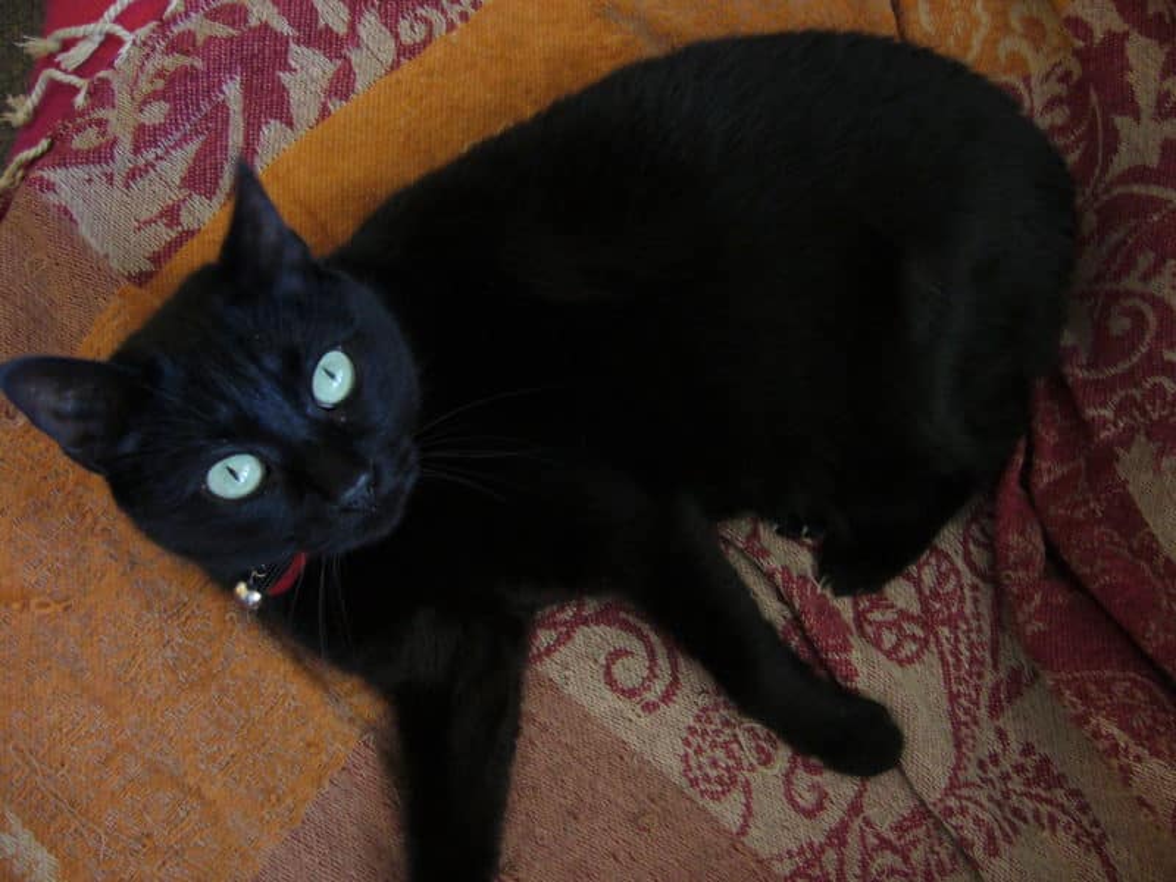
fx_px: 1189
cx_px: 588
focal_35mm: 35
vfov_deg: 40.7
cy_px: 441
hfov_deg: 52.6
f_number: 2.8
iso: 200
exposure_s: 1/8
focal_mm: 5.8
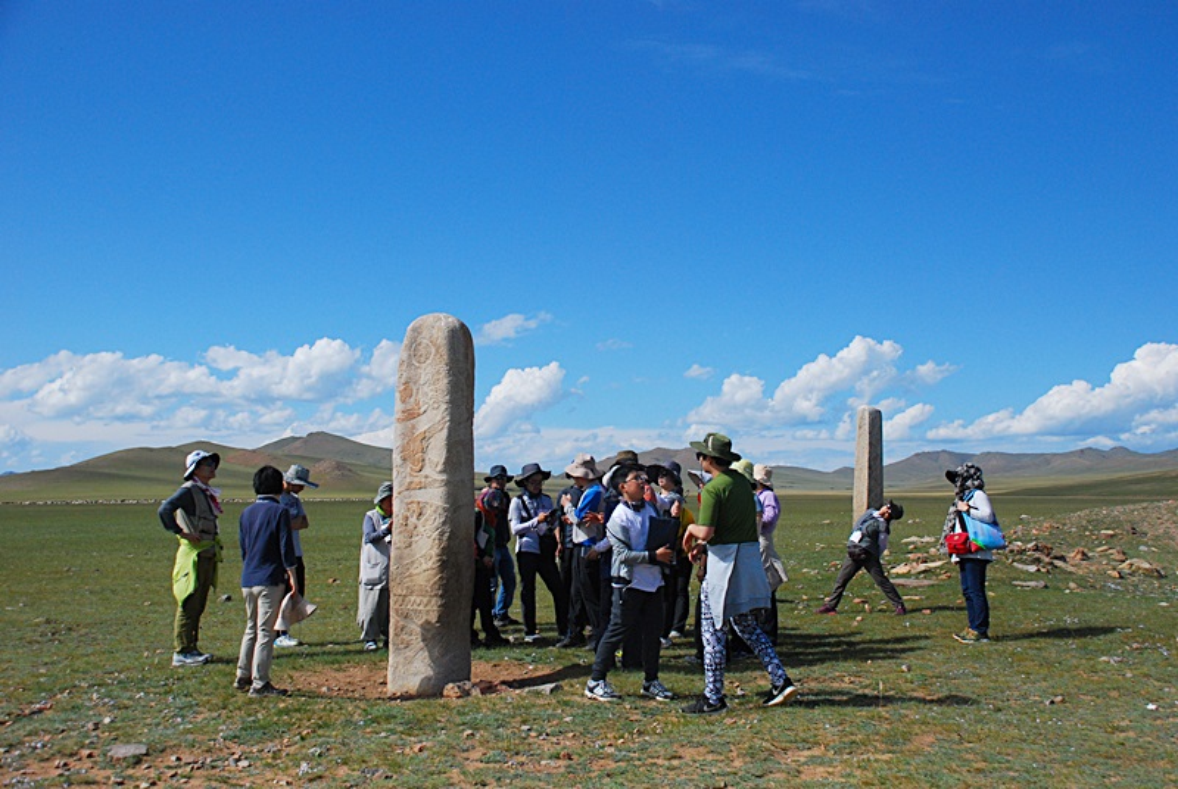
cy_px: 394
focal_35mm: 42
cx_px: 589
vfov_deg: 32.0
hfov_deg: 46.3
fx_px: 1376
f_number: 5.6
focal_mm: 28
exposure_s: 1/2500
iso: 400
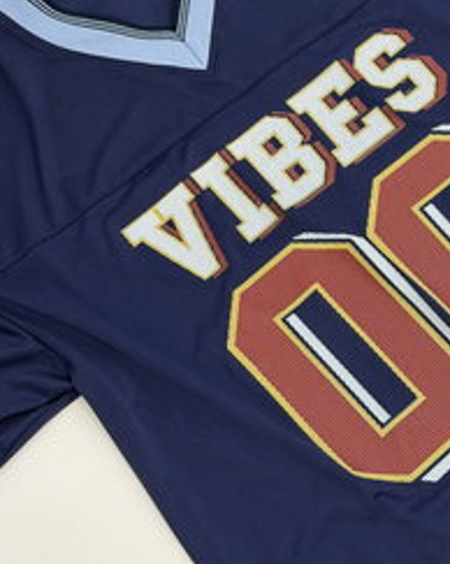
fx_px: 1717
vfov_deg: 18.6
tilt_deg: -71.7
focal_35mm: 103
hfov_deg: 14.8
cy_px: 210
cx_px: 355
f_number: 1.78
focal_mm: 6.76
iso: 125
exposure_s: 1/50
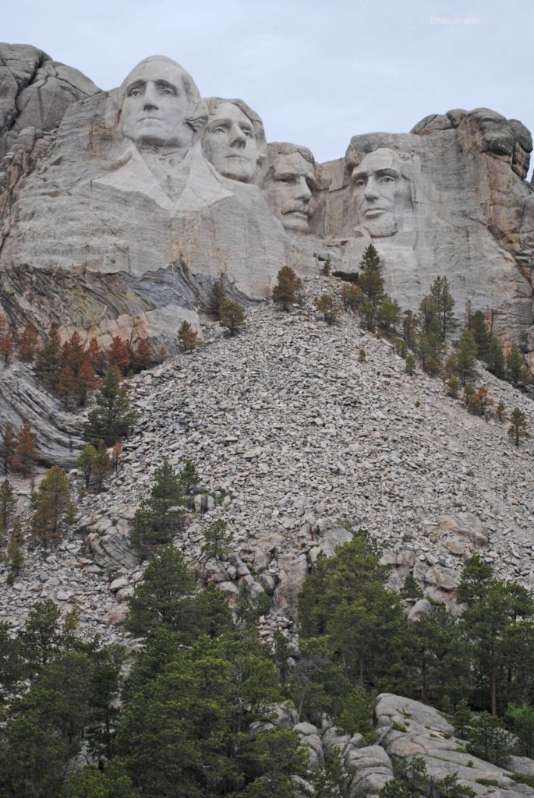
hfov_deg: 16.6
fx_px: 1831
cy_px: 399
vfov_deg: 24.6
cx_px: 267
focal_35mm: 82
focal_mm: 55
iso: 100
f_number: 5.6
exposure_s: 1/60
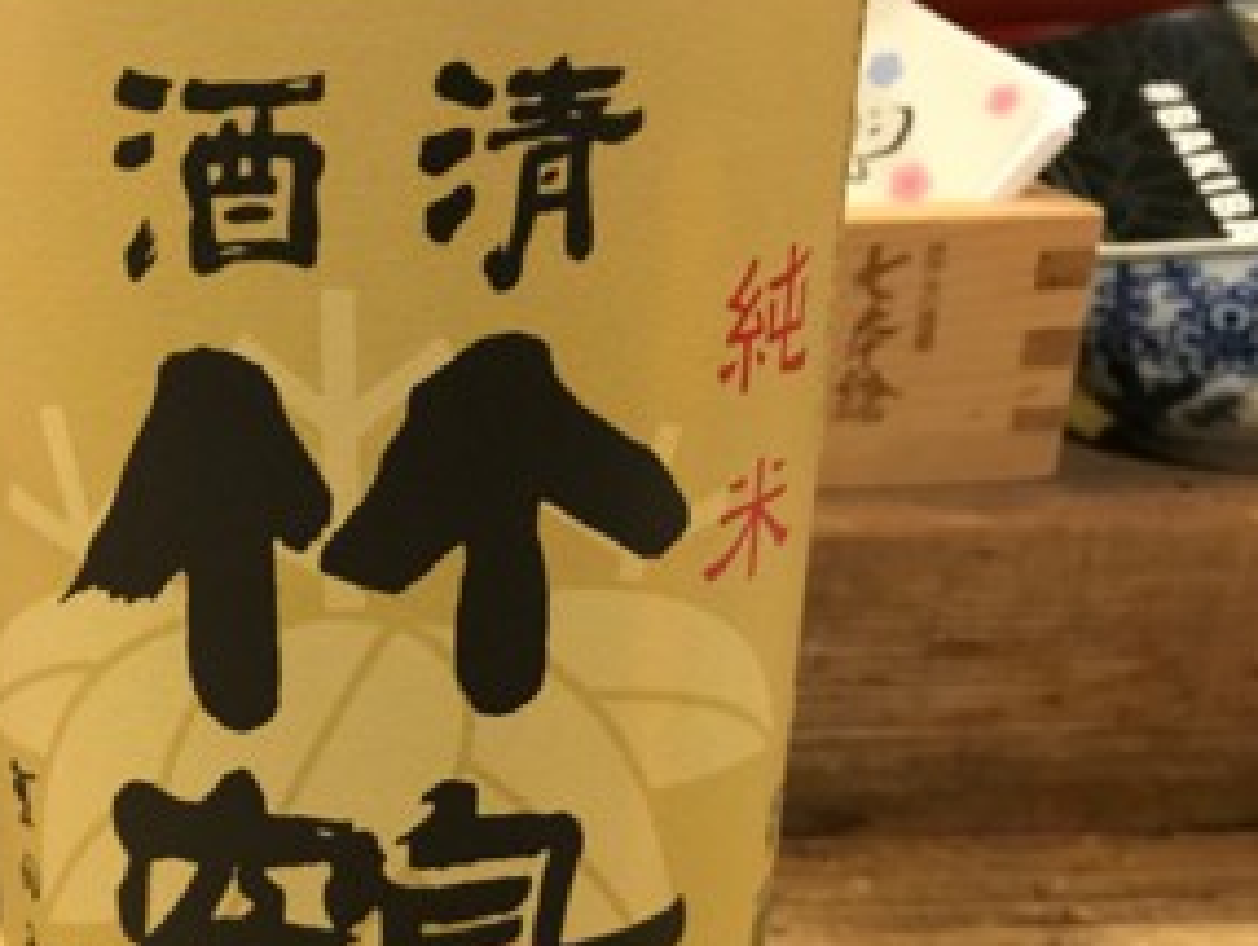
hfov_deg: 41.5
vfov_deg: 32.7
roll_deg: +1.0
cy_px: 616
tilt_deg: -26.1
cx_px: 299
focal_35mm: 44
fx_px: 1600
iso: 80
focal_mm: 3.99
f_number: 1.8
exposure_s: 1/7
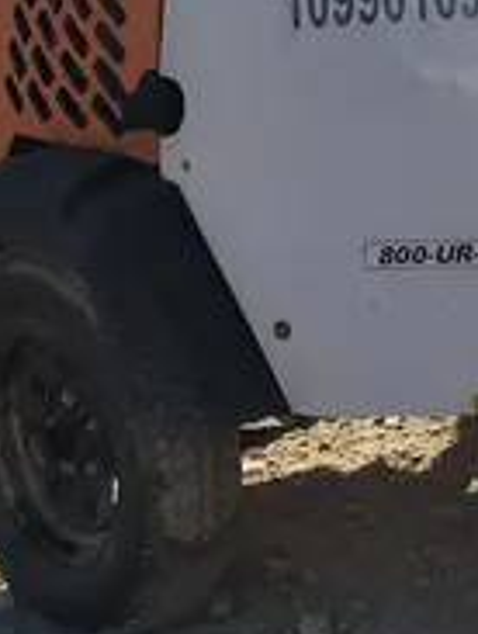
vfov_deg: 17.8
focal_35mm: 104
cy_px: -158
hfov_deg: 13.6
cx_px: 662
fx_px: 1908
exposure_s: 1/4579
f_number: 1.8
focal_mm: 5.4
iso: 40
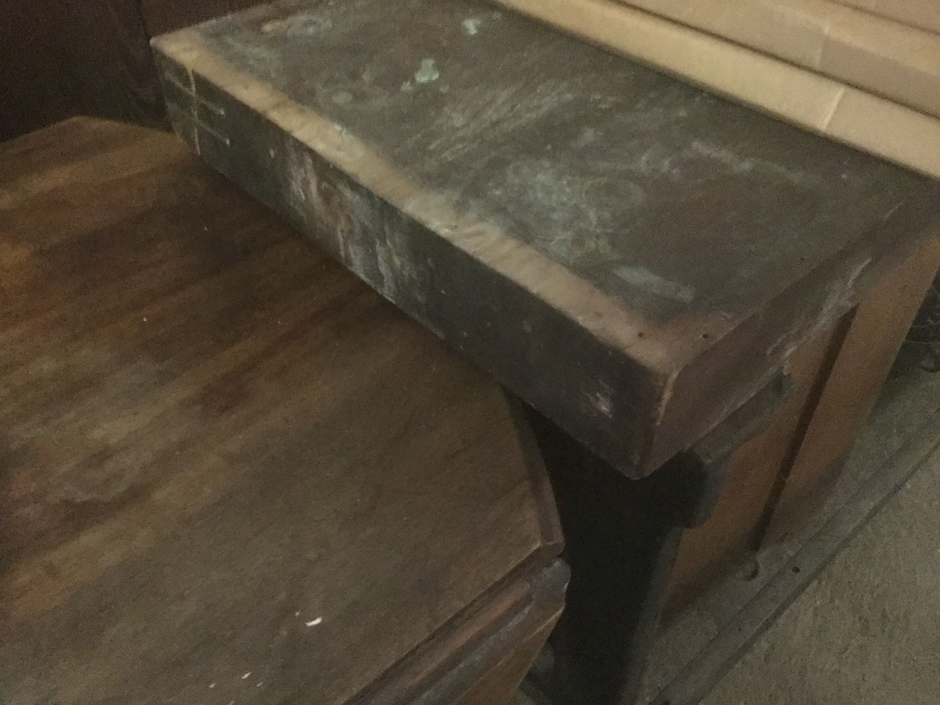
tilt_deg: -46.0
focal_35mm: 31
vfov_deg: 45.4
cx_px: 470
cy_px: 352
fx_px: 842
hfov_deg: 58.4
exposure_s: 1/17
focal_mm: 3.3
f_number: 2.4
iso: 800
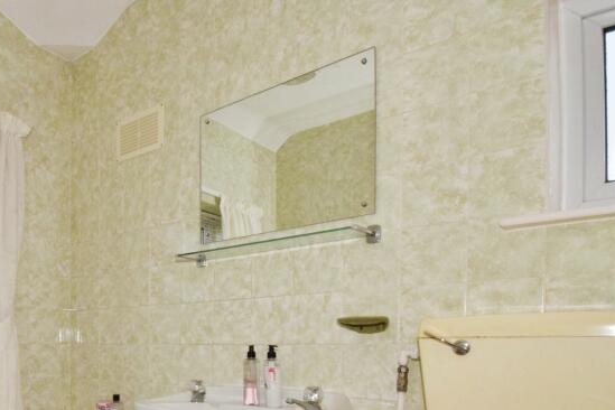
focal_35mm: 28
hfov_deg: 61.3
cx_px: 143
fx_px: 478
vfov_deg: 42.7
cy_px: 365
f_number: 22
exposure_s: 1/60
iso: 1000
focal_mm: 10
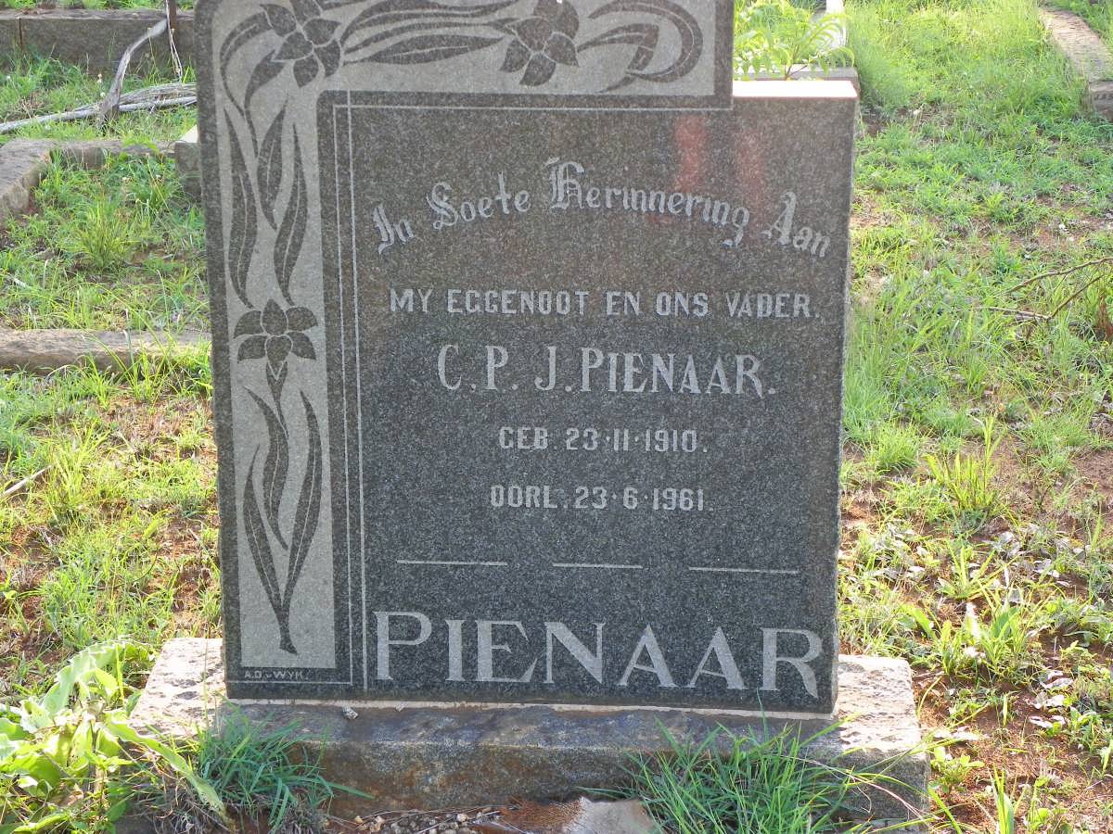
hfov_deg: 25.0
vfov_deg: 18.9
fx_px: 2508
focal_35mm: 78
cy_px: 417
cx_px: 556
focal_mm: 13.8
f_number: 4
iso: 64
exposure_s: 1/60
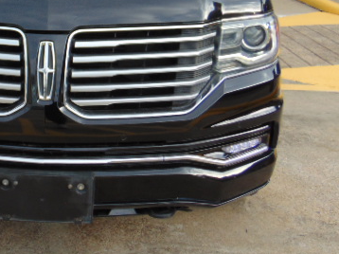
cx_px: 44
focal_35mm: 59
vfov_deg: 24.2
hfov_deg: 31.4
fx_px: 577
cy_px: 31
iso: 80
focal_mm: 5.8
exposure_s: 1/400
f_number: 3.2
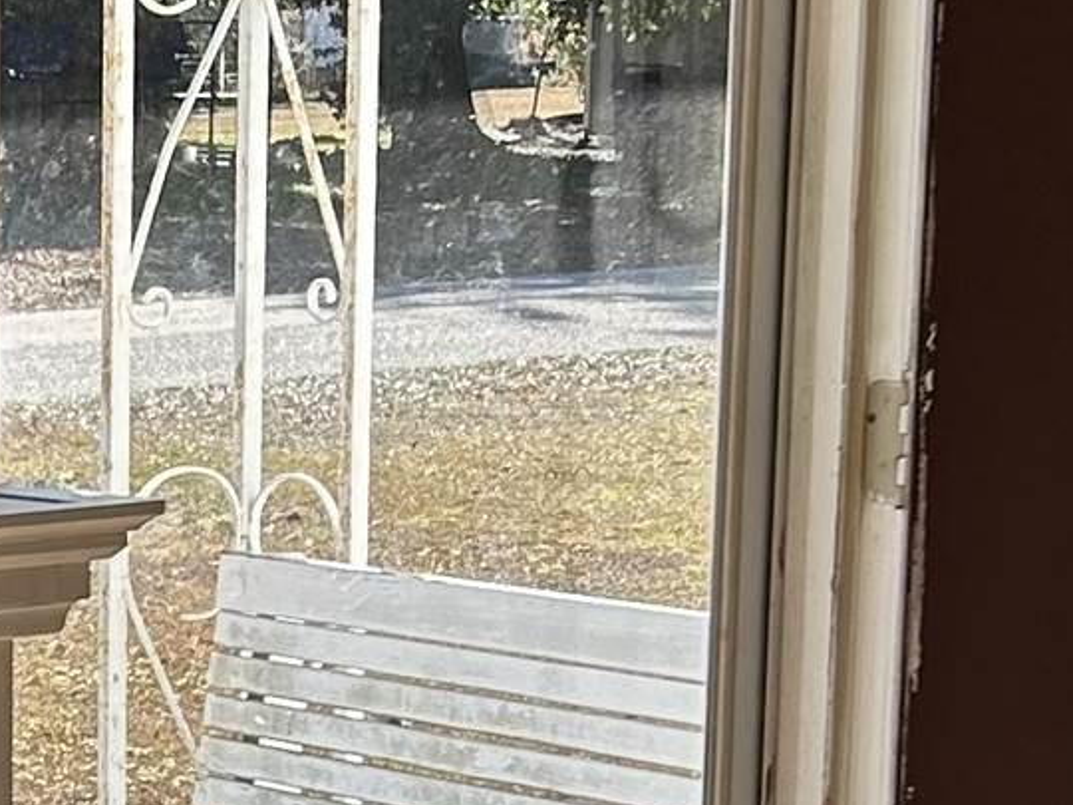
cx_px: -523
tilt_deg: -12.7
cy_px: 1008
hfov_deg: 12.7
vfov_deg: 9.9
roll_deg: +1.8
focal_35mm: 148
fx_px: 4588
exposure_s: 1/1266
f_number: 1.5
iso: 50
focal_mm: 5.7
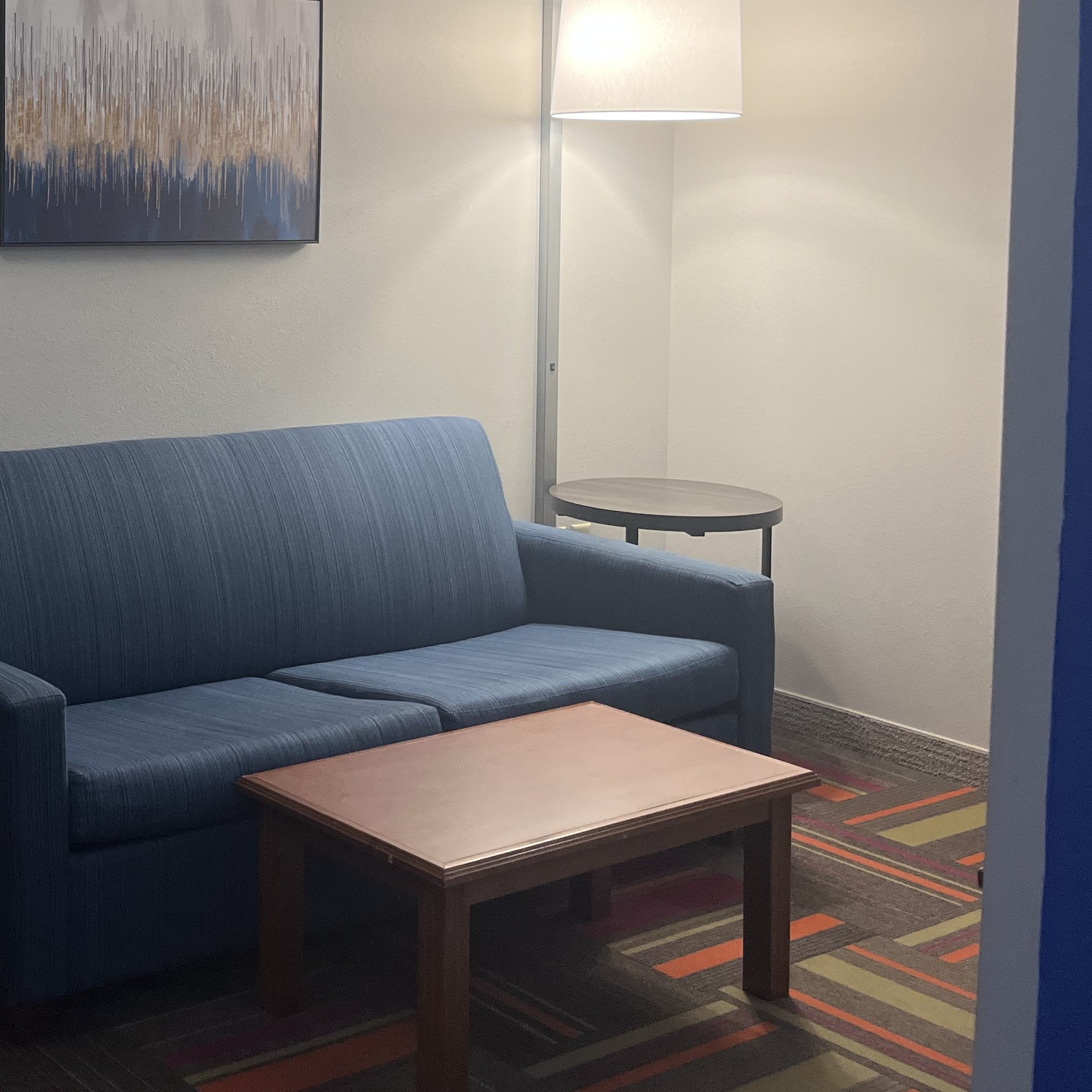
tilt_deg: -2.7
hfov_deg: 32.8
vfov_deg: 34.6
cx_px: 27
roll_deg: -0.1
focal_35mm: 48
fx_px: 1713
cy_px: 269
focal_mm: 5.1
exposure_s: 1/120
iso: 125
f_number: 1.6
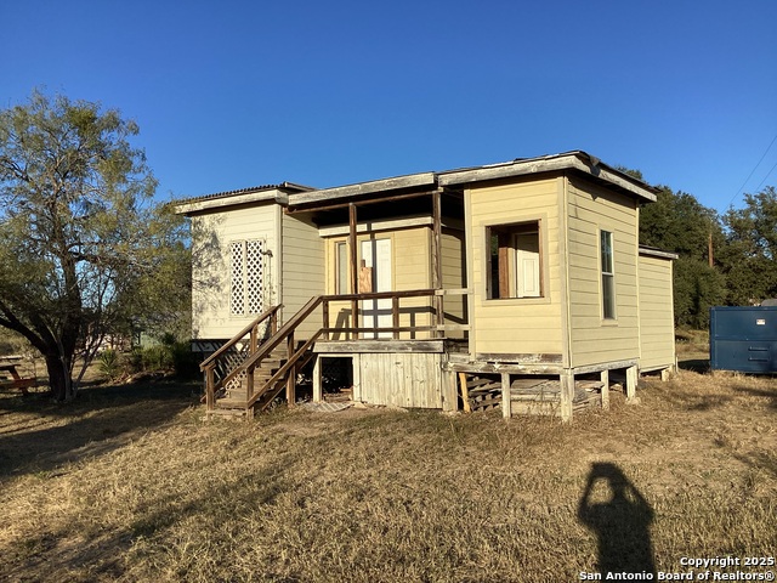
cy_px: 292
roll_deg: -1.6
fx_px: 696
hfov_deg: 58.4
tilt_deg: +1.9
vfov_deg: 45.4
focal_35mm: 31
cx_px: 388
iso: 25
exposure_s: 1/1538
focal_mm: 3.3
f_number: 2.4
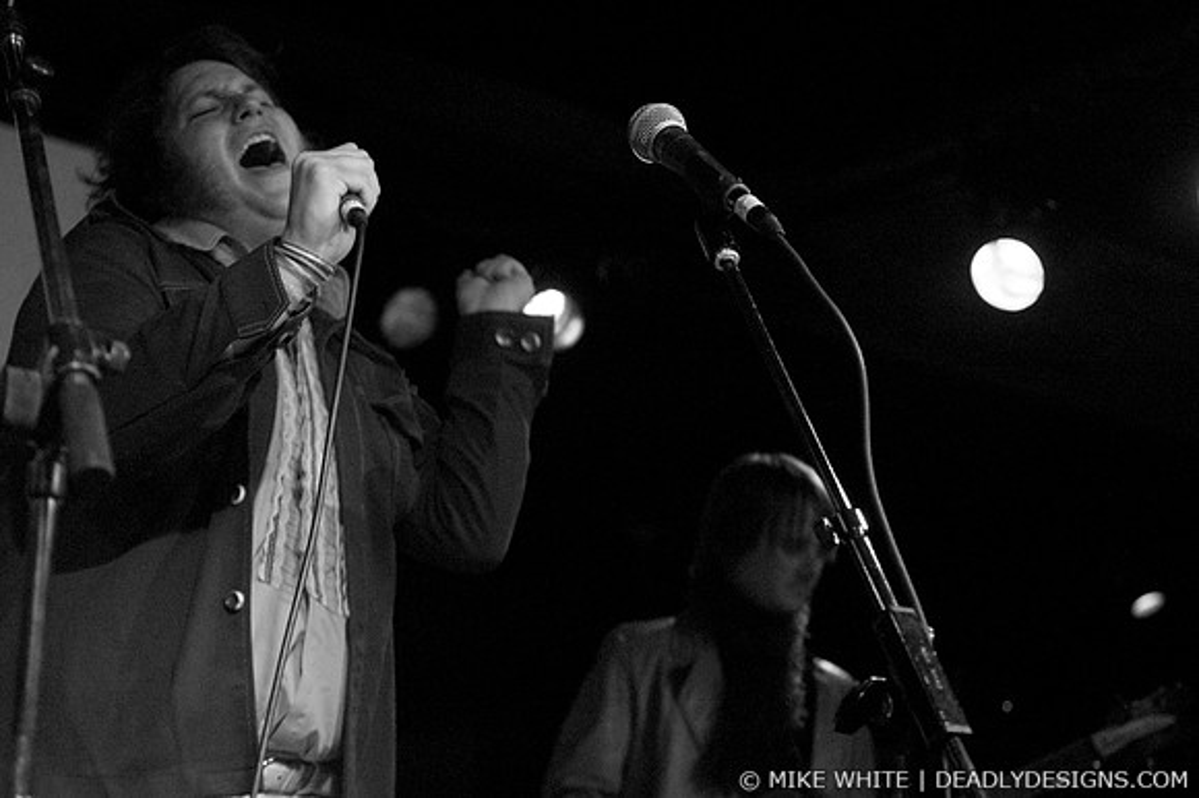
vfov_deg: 20.6
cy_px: 399
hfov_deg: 30.5
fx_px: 2197
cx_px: 600
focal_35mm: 66
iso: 1600
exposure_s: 1/50
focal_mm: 44
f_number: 2.8
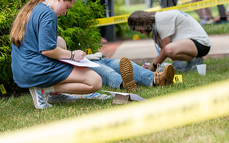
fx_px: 1055
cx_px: 93
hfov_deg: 12.4
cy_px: 39
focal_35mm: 169
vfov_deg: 7.8
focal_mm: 110
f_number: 3.2
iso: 160
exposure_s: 1/640
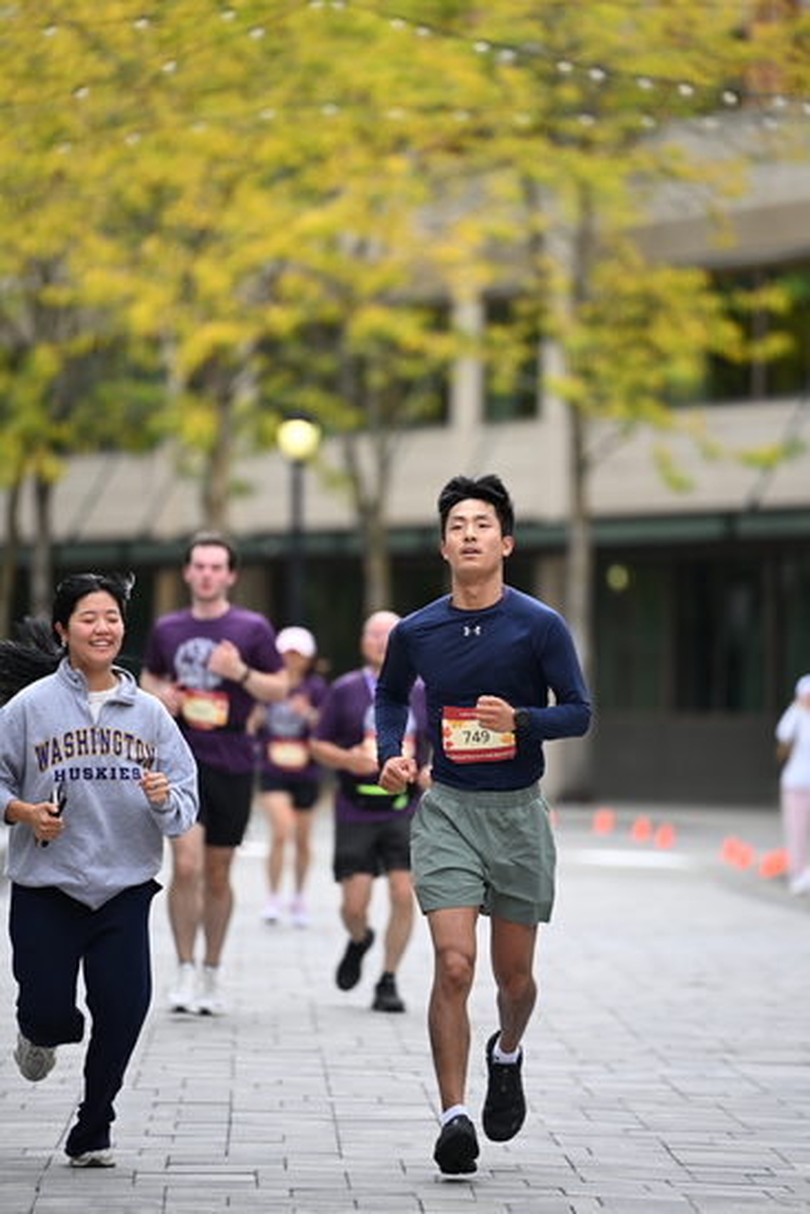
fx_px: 6745
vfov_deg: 10.3
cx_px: 405
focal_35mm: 200
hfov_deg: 6.9
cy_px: 607
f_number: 2.8
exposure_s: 1/2000
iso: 640
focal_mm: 200
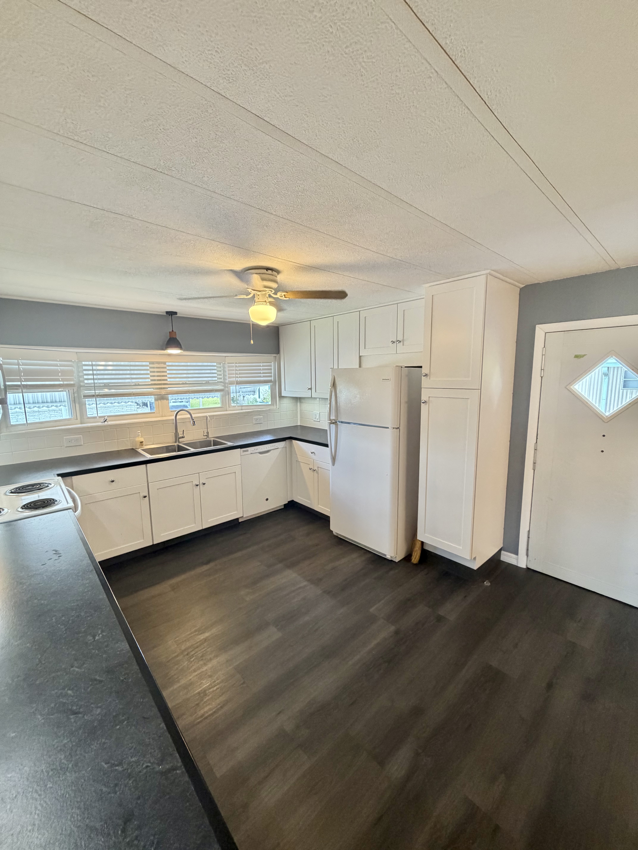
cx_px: 319
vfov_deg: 102.1
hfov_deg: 85.7
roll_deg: +0.4
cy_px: 425
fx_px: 344
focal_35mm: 14
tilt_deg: -8.0
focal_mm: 2.22
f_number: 2.2
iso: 320
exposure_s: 1/120
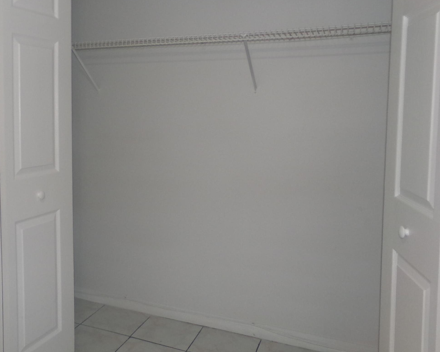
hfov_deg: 50.4
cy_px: 138
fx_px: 456
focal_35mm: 35
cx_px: 138
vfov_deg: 42.0
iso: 200
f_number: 3.7
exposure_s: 1/34
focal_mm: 4.3
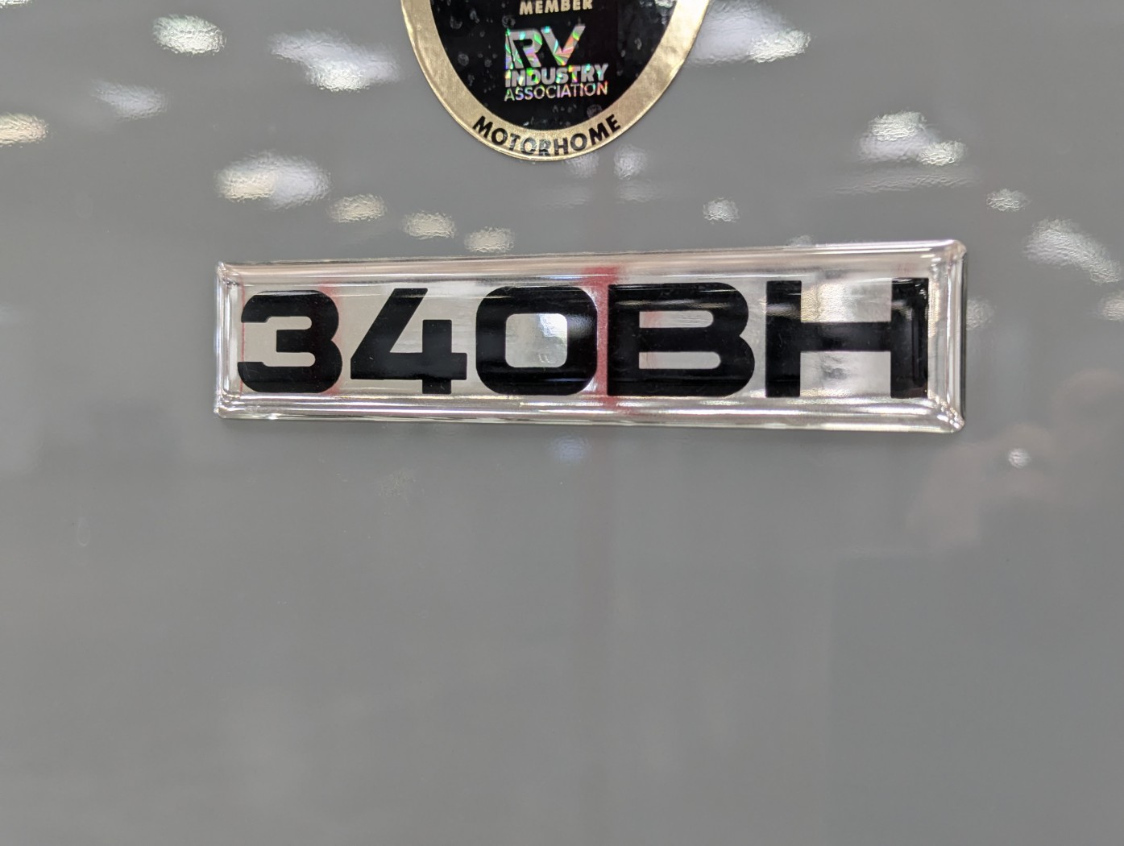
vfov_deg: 30.3
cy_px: 423
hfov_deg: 39.6
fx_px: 1561
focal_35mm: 48
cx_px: 562
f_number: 1.85
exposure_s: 1/58.5
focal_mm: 6.81
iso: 43
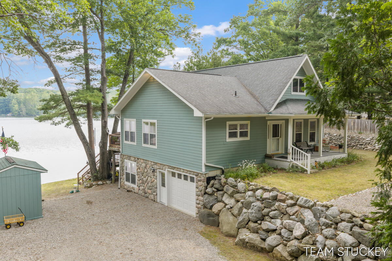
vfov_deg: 46.4
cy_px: 130
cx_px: 196
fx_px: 305
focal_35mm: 28
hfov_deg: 65.5
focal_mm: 14.45
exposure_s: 1/25
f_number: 5.6
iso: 100
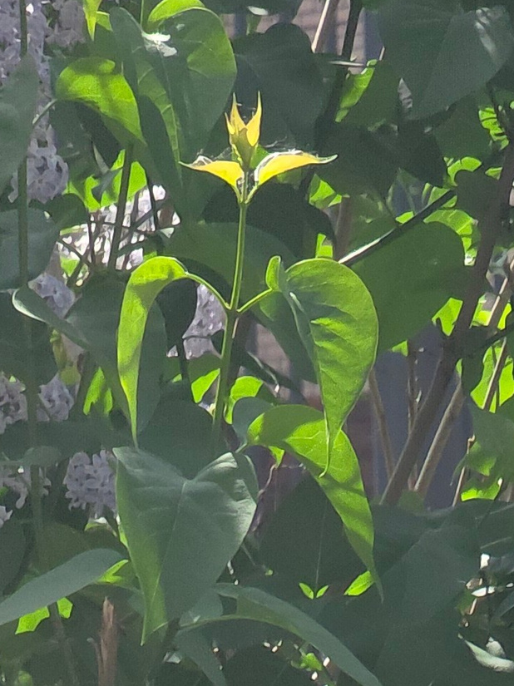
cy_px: 1357
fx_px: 9431
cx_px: 1038
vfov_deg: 4.1
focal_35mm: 476
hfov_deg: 3.1
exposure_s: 1/593
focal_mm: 18.6
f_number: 3.4
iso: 64
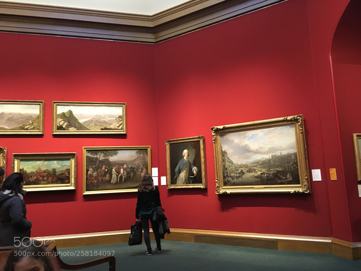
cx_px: 180
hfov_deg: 61.7
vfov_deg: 48.2
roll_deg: +2.1
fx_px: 302
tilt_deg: +9.3
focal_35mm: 29
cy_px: 136
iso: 200
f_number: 2.2
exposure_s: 1/17
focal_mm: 4.15
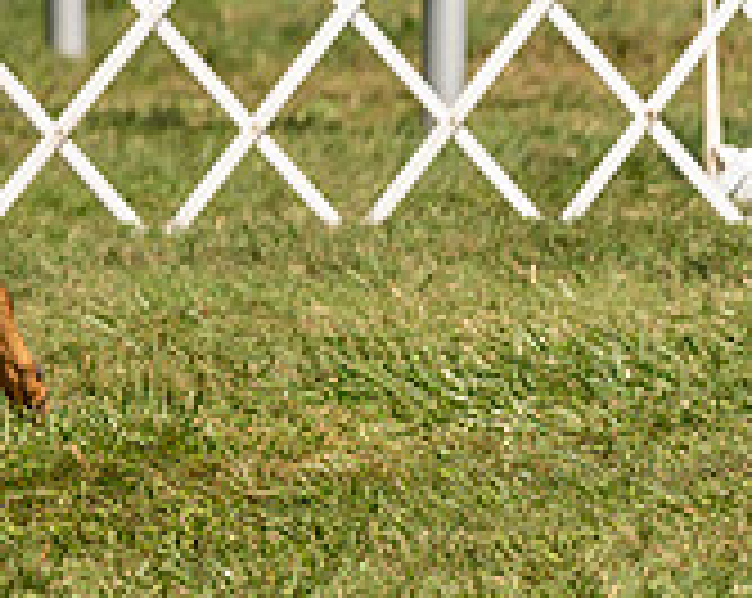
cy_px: -247
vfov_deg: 2.8
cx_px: -390
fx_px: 12419
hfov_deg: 3.5
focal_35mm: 559
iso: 200
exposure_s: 1/2000
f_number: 4
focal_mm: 147
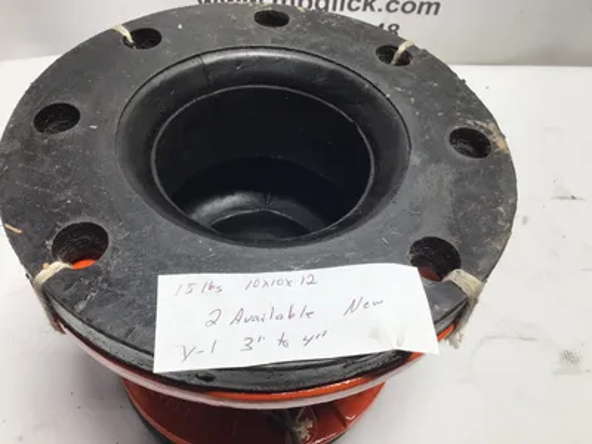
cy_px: 222
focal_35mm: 31
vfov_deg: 45.4
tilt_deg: -51.8
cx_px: 296
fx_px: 530
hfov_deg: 58.4
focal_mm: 3.3
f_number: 2.4
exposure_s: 1/120
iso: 32
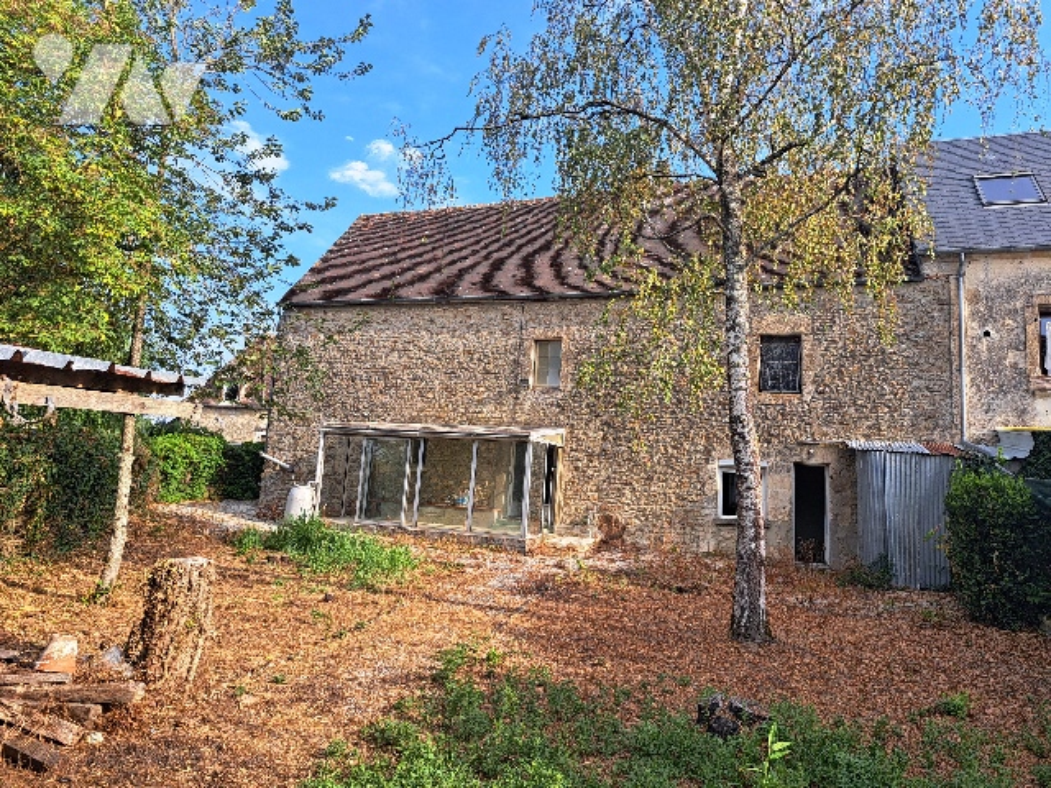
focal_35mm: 24
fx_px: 729
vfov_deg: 56.8
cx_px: 526
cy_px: 394
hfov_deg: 71.6
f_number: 1.8
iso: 50
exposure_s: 1/374
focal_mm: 5.23
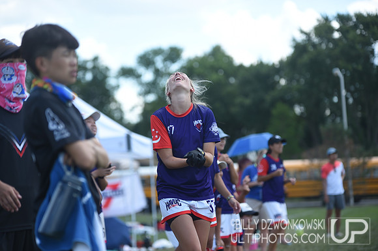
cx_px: 189
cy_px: 126
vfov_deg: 10.5
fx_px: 1363
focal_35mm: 130
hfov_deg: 15.8
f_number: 2.8
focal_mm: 130
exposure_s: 1/640
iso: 100
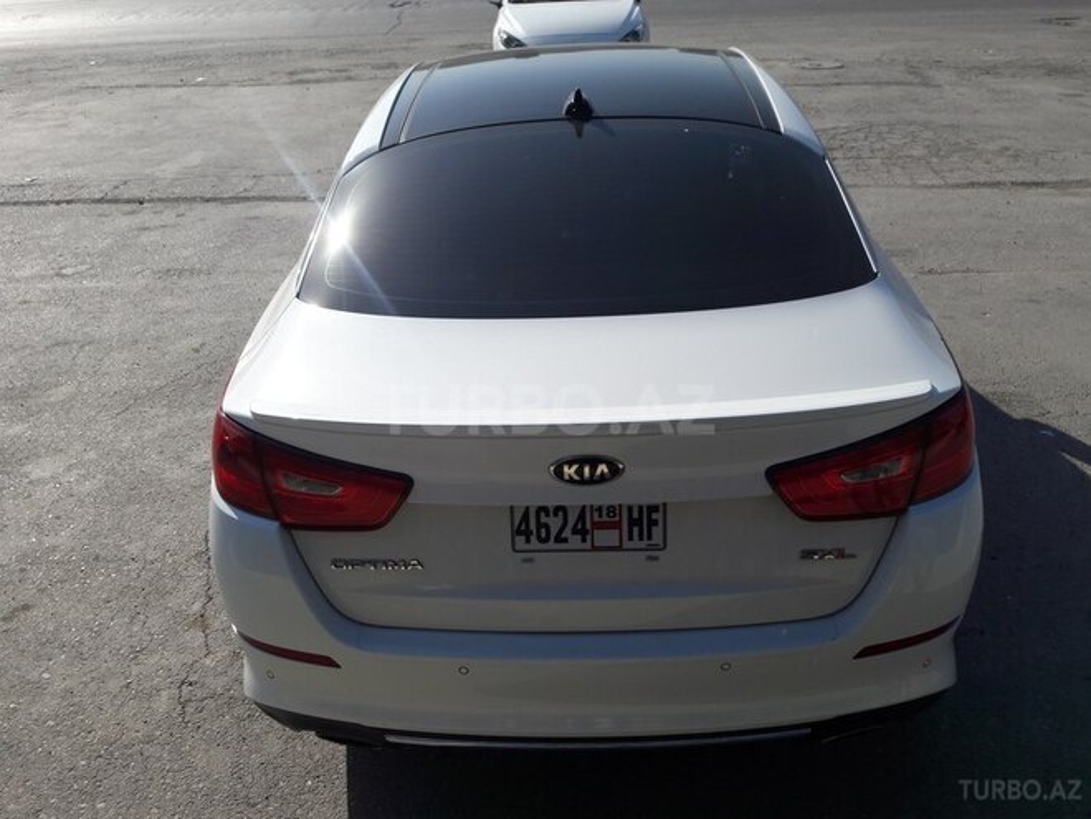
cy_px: 410
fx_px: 882
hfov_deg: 63.4
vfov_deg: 49.7
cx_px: 546
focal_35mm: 28
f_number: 1.9
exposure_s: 1/2488
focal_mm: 3.7
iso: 40
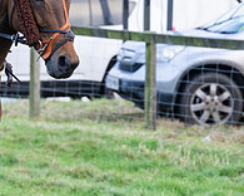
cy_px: 98
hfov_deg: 3.9
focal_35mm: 497
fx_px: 3589
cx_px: -27
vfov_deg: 3.1
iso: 1000
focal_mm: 102
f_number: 4
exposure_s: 1/400
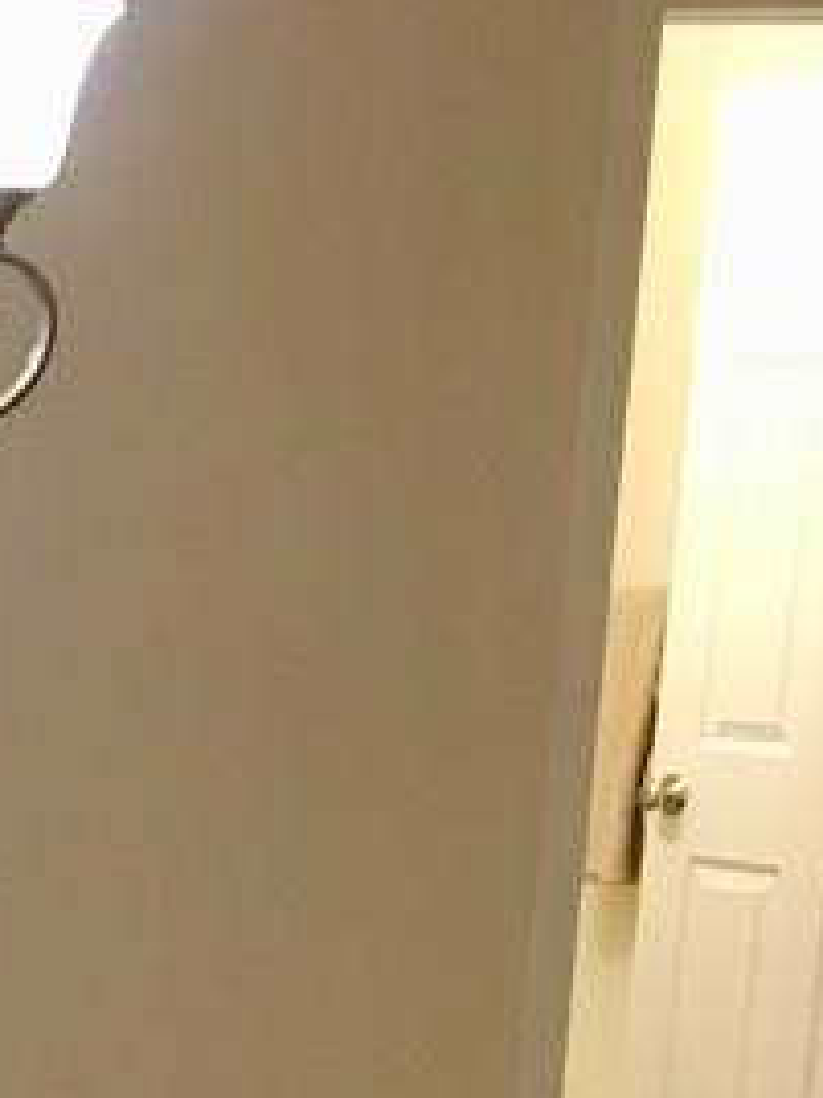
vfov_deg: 16.6
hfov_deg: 12.0
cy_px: 1500
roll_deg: +1.6
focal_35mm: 111
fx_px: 3519
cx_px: -774
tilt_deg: -16.7
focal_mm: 4.15
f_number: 2.2
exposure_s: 1/30
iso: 80
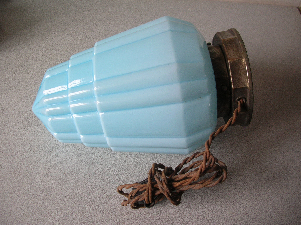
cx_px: 150
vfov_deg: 40.6
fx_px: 304
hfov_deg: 52.7
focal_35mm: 35
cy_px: 112
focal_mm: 5.8
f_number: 2.8
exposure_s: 1/23.8
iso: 50
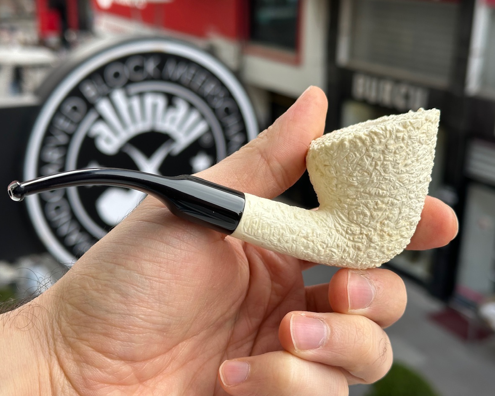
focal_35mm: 51
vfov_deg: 29.7
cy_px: 195
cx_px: 234
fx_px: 747
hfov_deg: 36.6
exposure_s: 1/409
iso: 64
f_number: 1.78
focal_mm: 6.86
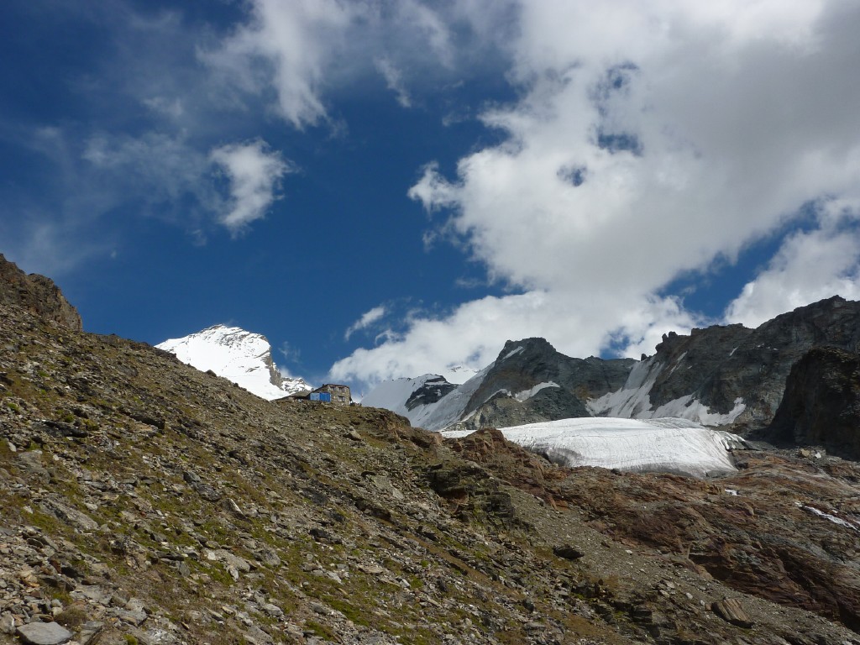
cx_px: 430
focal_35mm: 32
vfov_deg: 44.2
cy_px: 322
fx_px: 795
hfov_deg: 56.8
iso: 80
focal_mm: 5.3
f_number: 5.6
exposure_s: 1/800
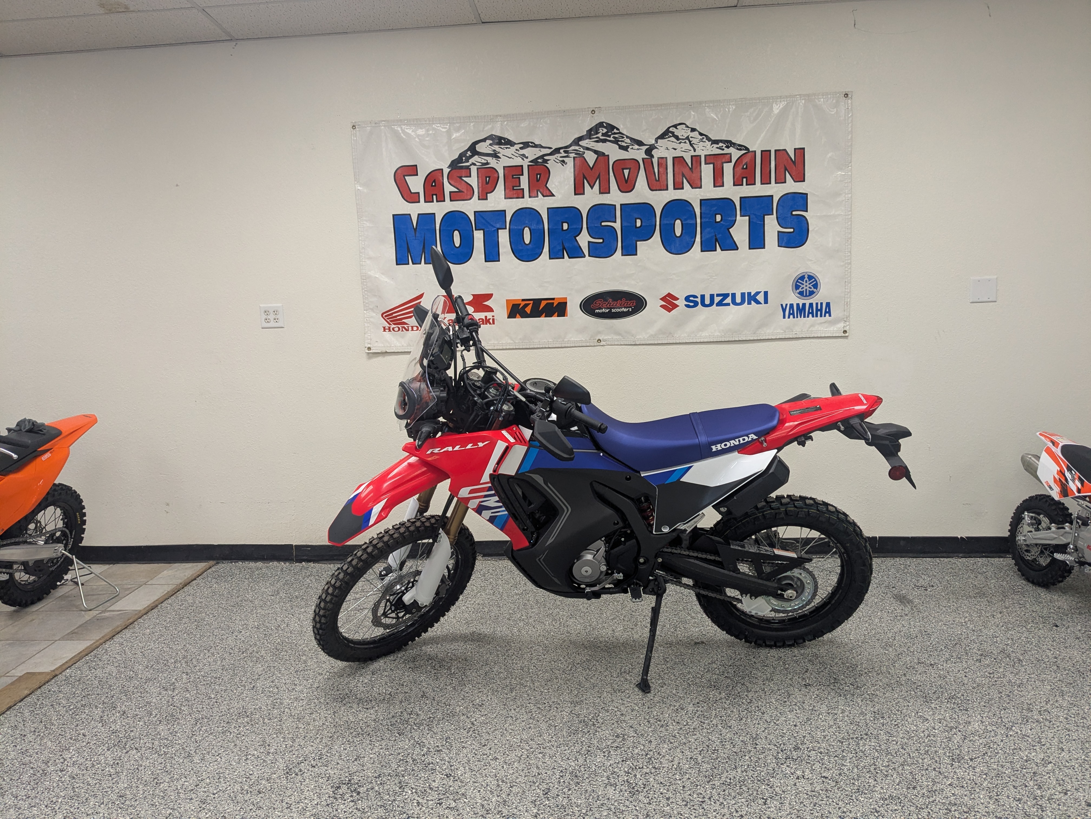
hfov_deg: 65.3
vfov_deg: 51.4
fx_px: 851
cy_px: 410
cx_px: 546
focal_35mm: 27
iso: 102
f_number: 1.73
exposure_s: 1/60
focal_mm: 4.38
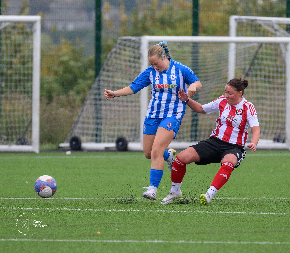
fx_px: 6129
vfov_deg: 2.4
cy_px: 134
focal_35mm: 689
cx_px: 203
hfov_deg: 2.7
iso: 1800
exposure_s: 1/1000
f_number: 5.3
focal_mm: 340
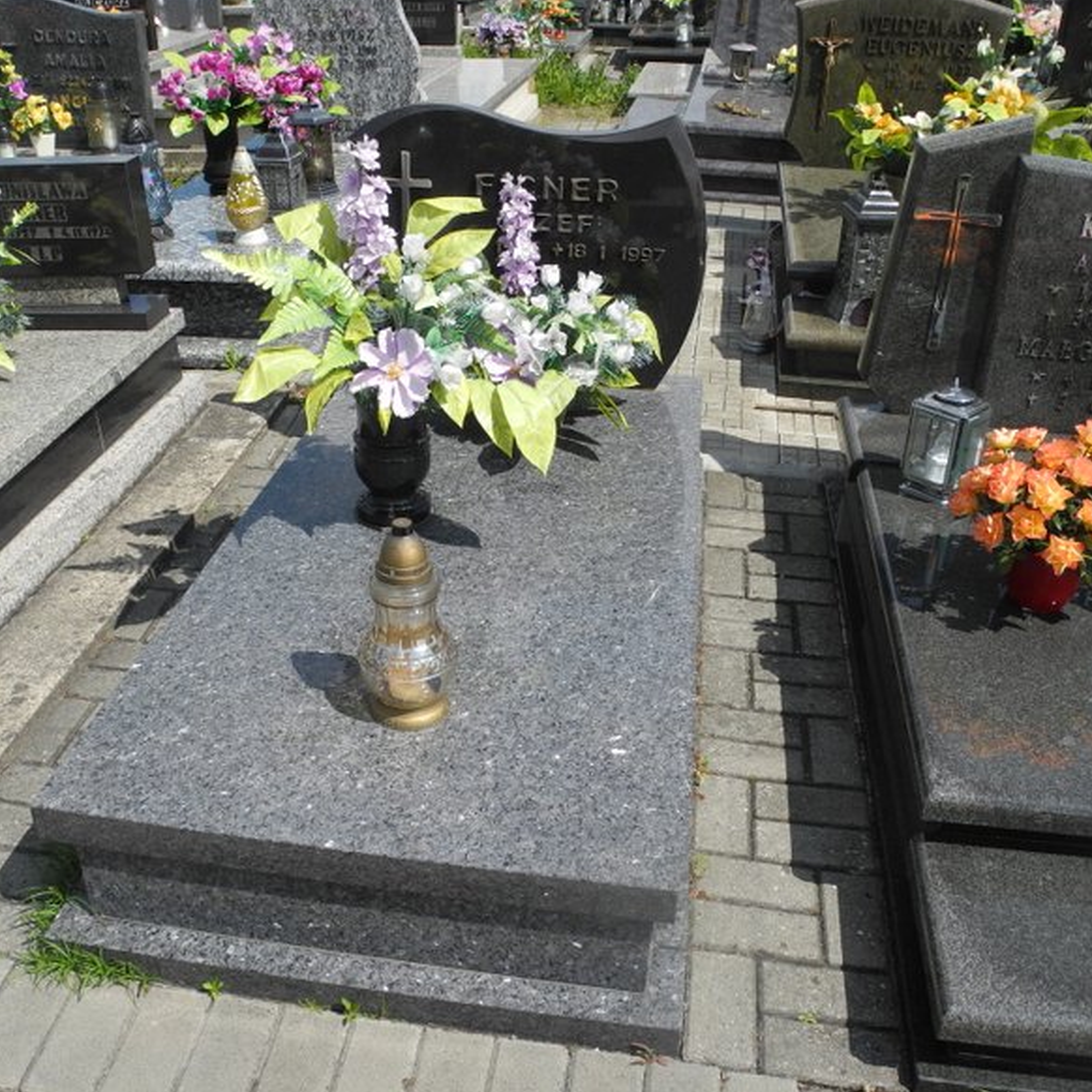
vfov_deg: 48.5
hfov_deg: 48.4
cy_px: 546
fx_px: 1213
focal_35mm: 34
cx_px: 508
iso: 100
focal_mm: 6
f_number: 4
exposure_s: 1/800
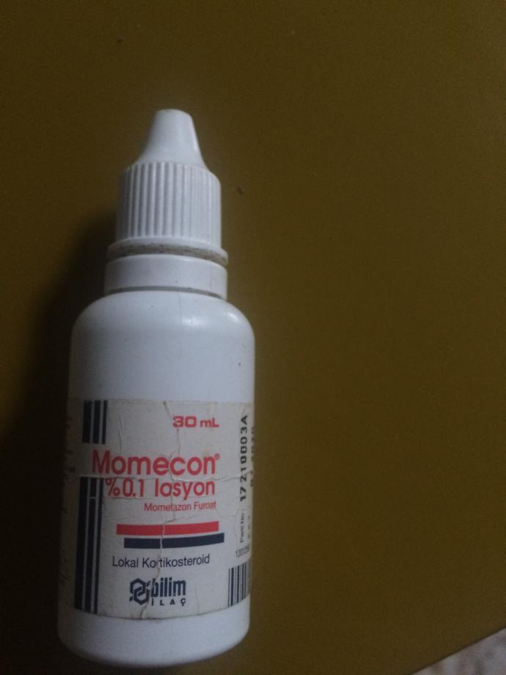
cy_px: 338
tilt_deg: -82.5
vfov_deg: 61.7
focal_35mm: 29
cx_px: 253
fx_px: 565
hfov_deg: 48.2
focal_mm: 4.15
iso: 320
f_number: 2.2
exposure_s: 1/20
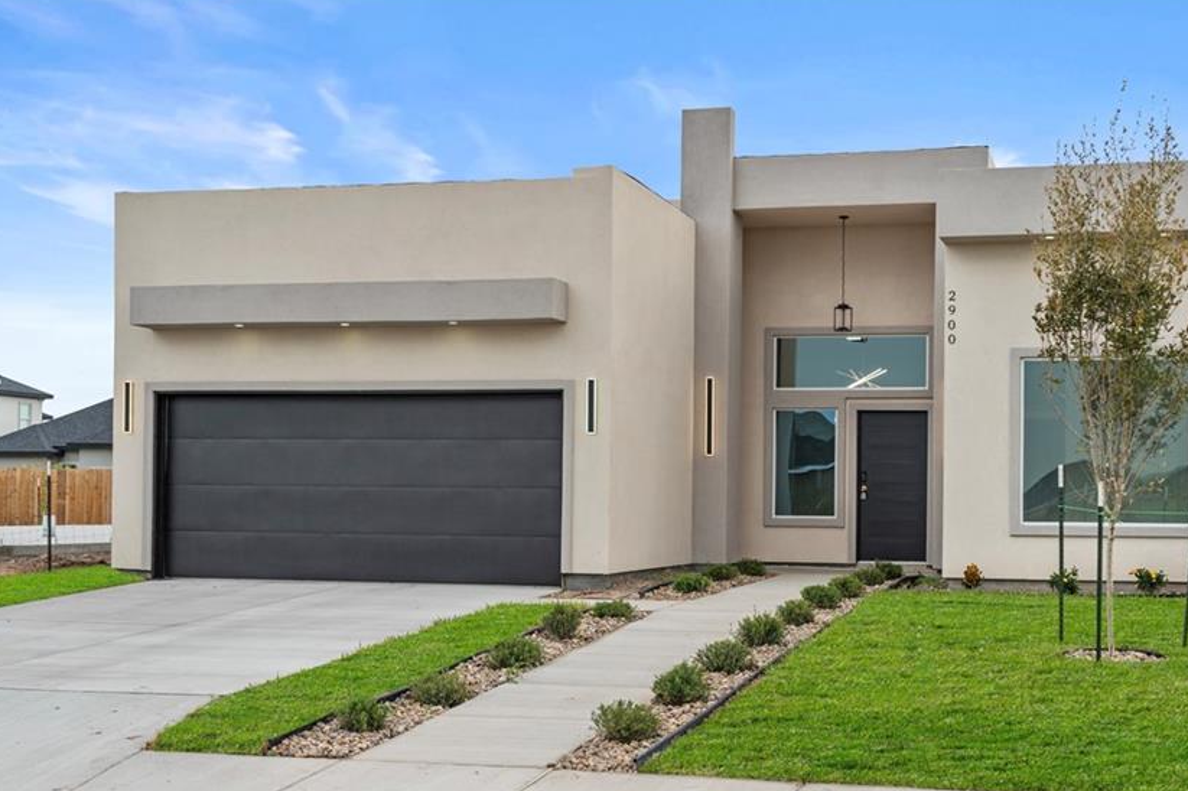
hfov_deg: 38.8
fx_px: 1682
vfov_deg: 26.4
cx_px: 707
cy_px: 478
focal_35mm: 51
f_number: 5.6
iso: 100
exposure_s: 1/200
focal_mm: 41
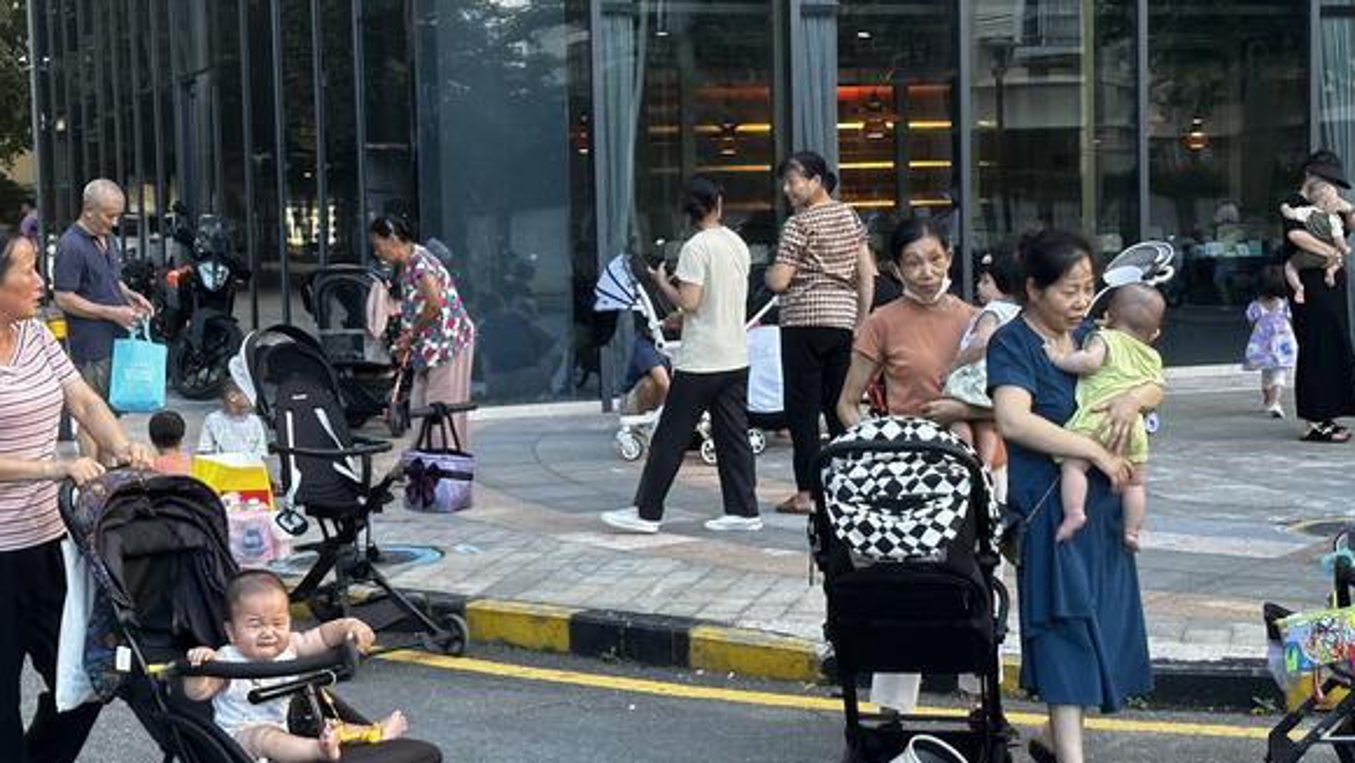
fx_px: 2587
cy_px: 394
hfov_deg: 29.3
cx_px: 728
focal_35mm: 72
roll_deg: +1.2
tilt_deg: -6.9
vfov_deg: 16.8
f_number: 1.78
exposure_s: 1/121
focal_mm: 6.86
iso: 64
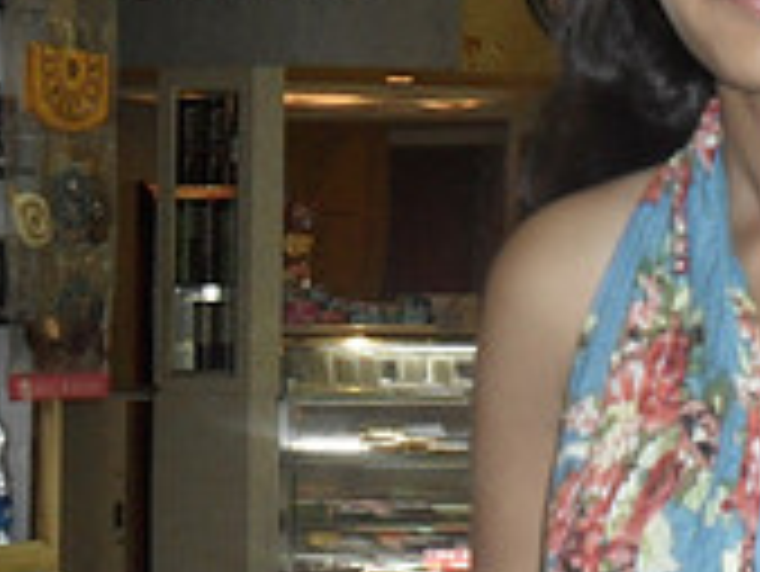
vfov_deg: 12.3
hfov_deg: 16.2
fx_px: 2636
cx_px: 693
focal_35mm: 120
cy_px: 191
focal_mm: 6.3
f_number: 3.2
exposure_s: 1/45
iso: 200
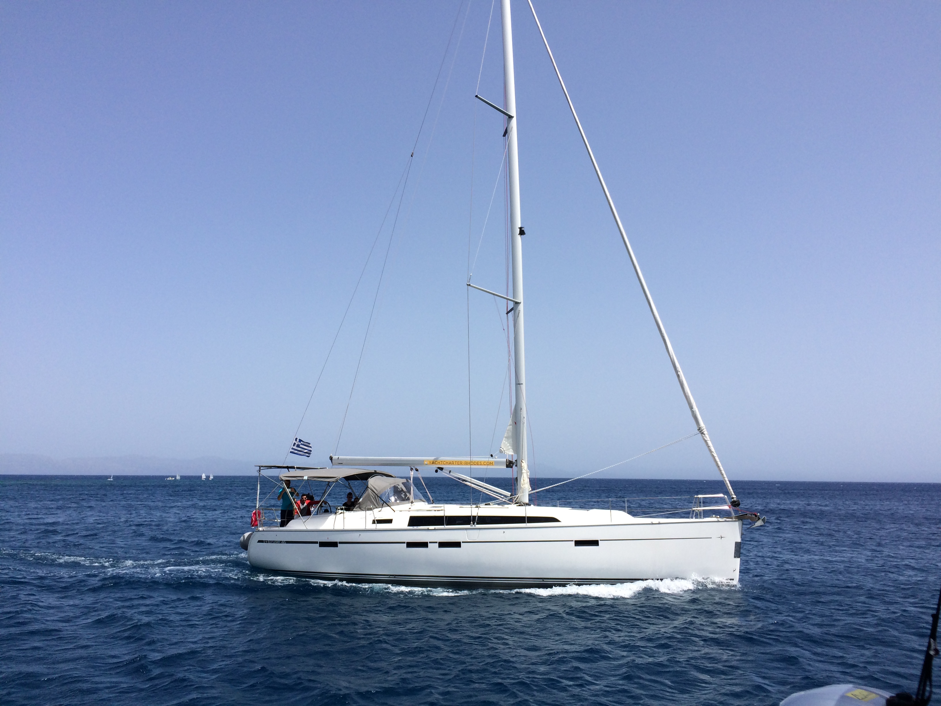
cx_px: 470
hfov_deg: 61.7
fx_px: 788
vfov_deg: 48.2
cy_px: 353
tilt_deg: +11.0
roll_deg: -2.4
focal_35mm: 29
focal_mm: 4.15
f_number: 2.2
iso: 32
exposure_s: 1/2933
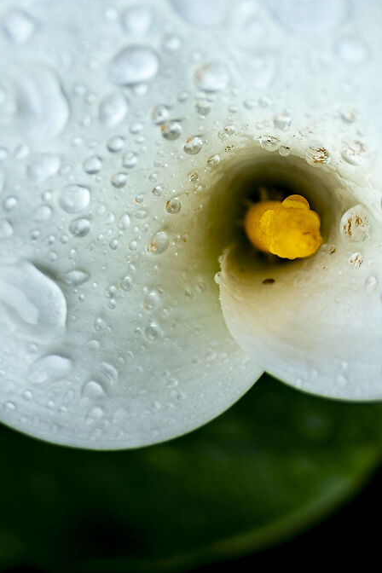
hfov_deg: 13.6
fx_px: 1592
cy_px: 229
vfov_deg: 20.4
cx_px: 294
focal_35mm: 100
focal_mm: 28
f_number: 2.8
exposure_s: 1/200
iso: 100
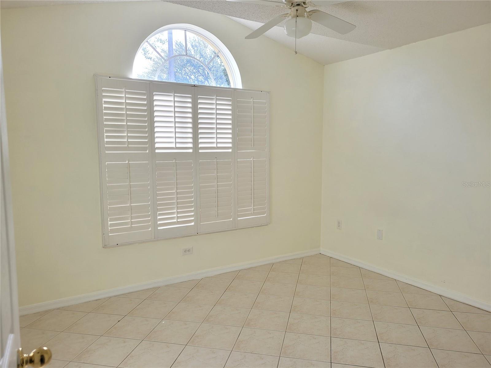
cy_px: 184
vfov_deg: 53.1
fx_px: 369
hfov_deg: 67.3
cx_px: 246
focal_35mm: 26
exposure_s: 1/177
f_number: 1.8
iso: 40
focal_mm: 5.4
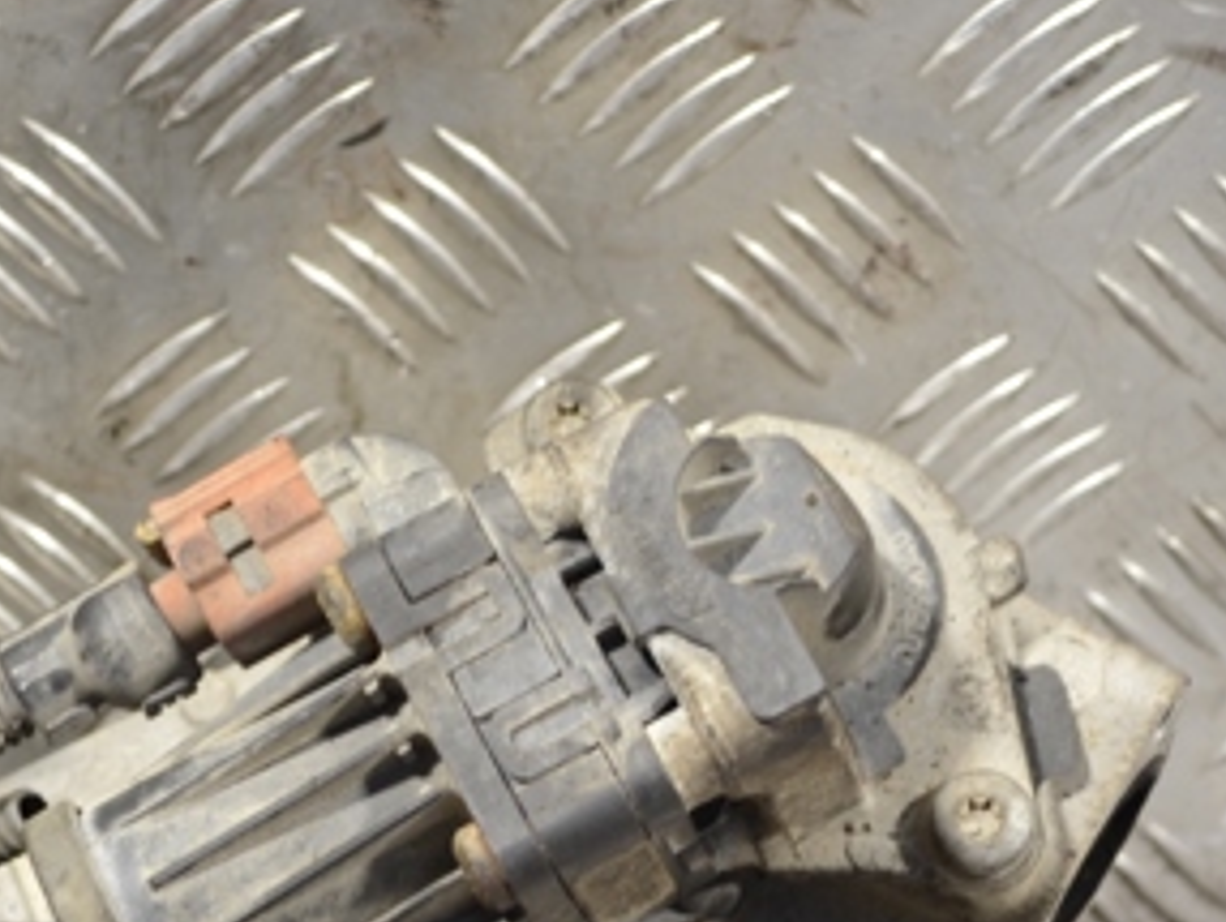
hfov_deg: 15.2
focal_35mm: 129
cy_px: 811
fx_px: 4573
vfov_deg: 11.4
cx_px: 403
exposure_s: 1/30
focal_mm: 40
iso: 280
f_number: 5.3
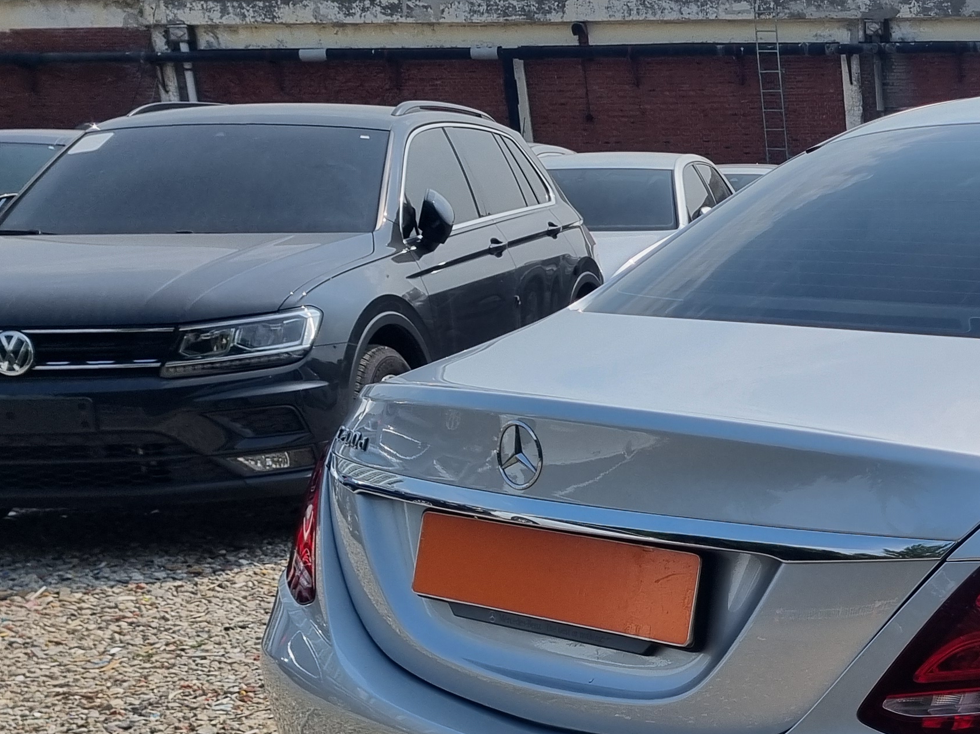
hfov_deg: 28.0
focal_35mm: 62
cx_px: 1118
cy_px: 693
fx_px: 1755
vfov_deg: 22.9
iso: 50
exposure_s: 1/4496
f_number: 1.8
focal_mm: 5.4
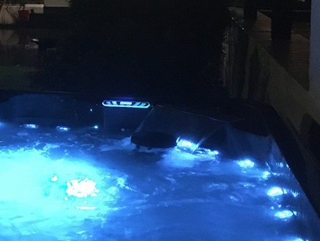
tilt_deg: -9.2
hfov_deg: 26.5
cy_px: 65
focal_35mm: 68
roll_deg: +0.2
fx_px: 629
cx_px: -23
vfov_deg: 21.5
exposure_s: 1/17
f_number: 2.2
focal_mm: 4.15
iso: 1000
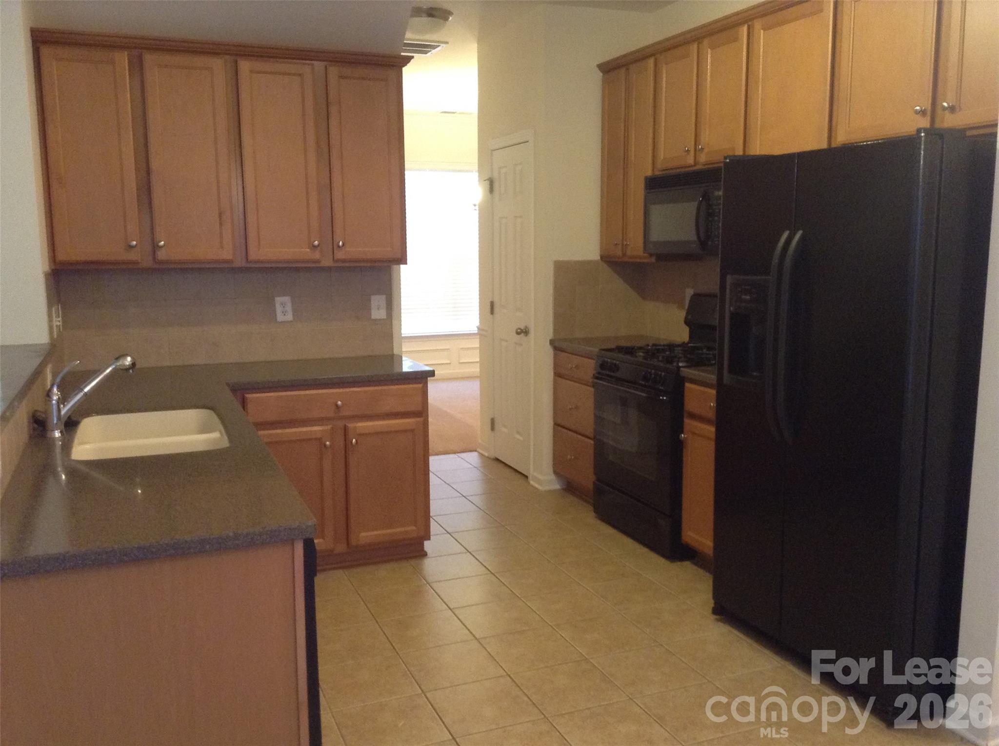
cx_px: 500
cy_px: 373
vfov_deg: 42.8
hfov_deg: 55.4
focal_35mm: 33
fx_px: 951
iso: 200
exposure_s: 1/20
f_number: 2.4
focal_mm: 3.3
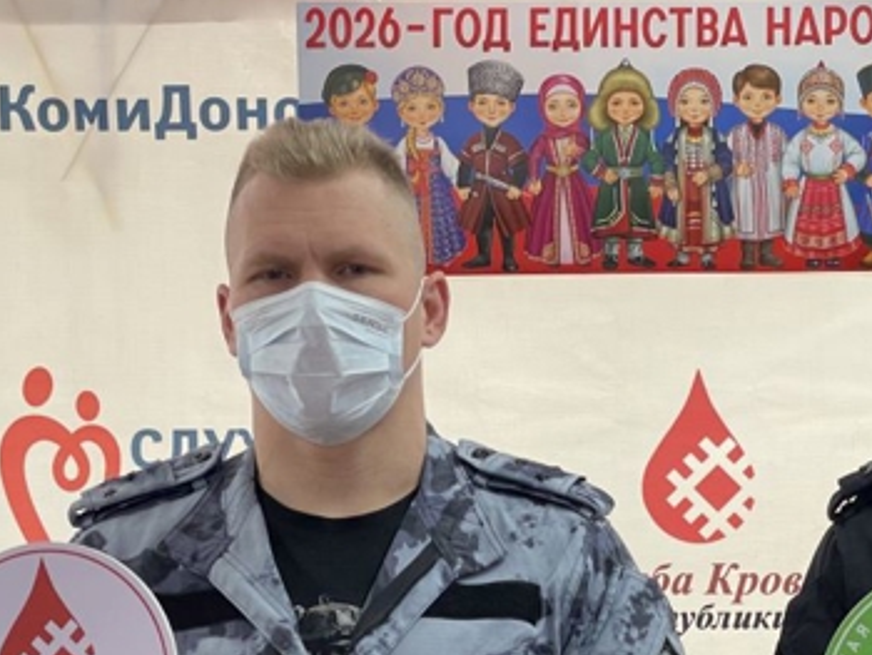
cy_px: 610
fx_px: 2496
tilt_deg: -2.4
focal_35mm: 99
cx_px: 721
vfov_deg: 14.8
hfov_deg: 19.6
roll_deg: +0.6
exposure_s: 1/100
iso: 200
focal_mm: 6
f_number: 2
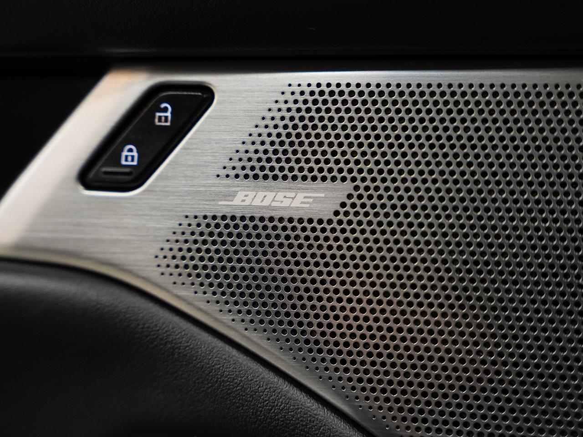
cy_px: 218
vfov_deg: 21.8
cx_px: 292
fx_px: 1135
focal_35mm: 67
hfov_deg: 28.8
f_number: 3.5
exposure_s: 1/40
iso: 1000
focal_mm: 62.3
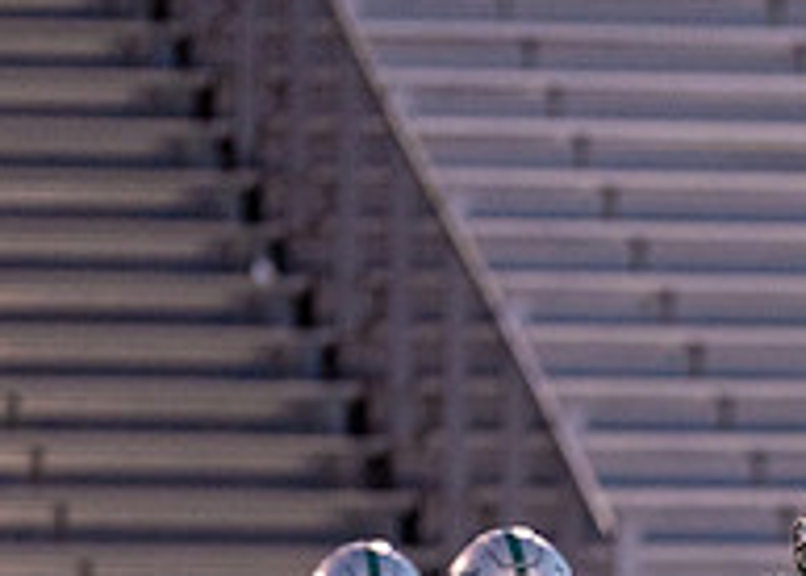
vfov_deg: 1.5
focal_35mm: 940
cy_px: 930
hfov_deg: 2.1
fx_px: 21525
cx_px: 1197
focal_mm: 200
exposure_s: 1/1000
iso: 2000
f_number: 2.8
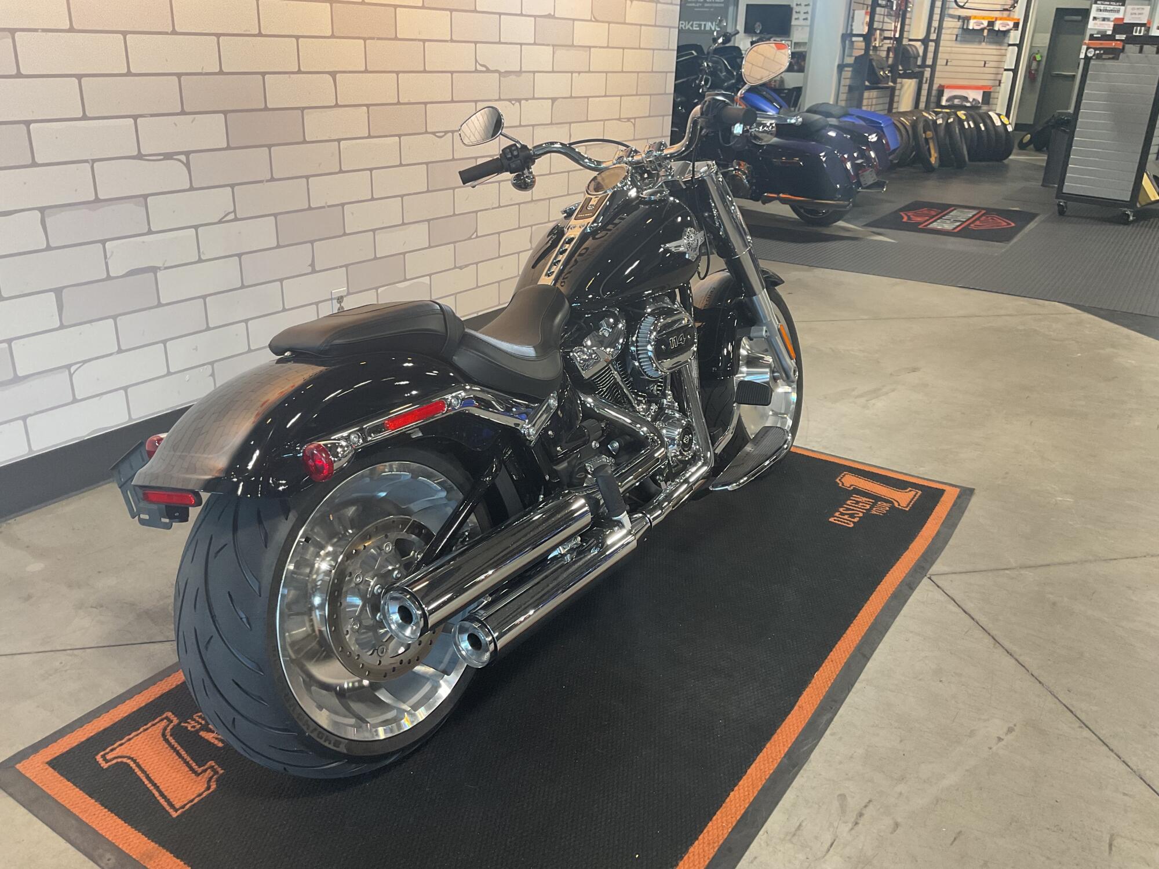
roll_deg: -1.7
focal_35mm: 29
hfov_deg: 61.7
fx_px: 971
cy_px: 434
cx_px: 580
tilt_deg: -22.5
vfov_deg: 48.2
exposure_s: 1/50
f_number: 1.8
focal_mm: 3
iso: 64
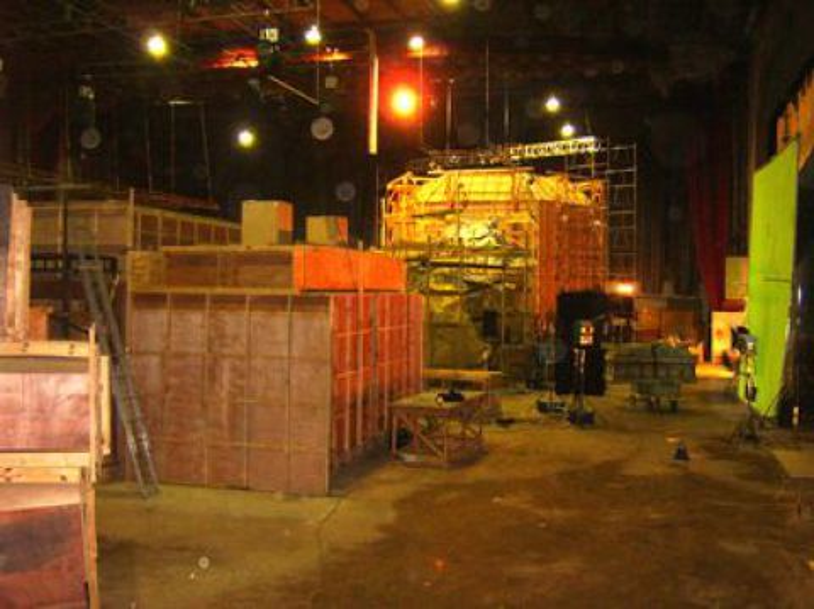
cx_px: 407
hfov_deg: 58.4
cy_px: 304
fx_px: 728
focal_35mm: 31
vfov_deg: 45.4
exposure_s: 1/30
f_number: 2.7
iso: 141
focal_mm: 8.13
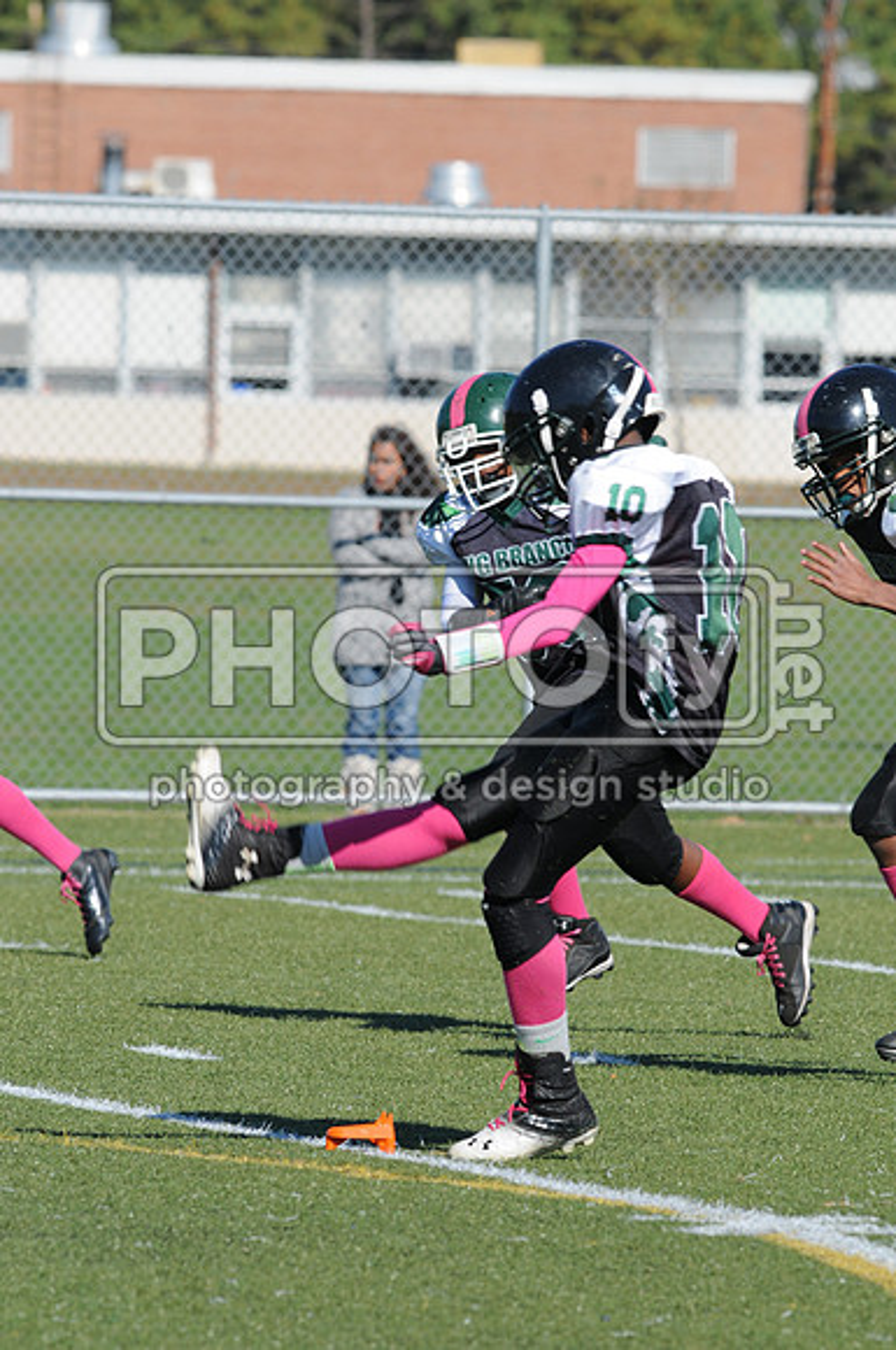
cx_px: 448
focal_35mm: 450
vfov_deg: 4.6
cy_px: 675
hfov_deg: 3.0
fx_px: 16849
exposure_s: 1/500
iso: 200
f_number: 9
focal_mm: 300
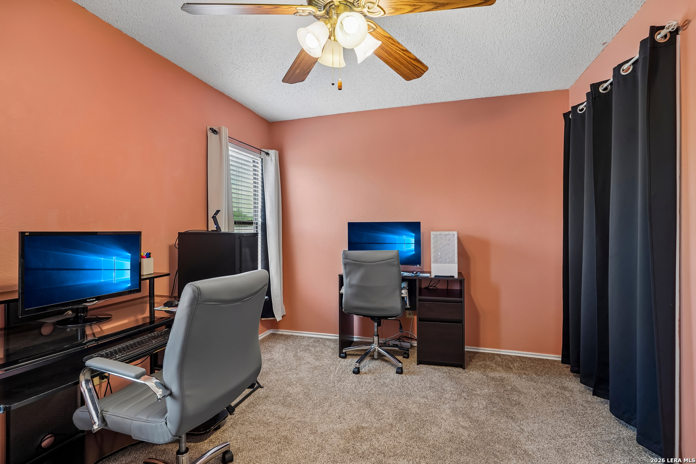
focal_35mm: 18
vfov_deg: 68.9
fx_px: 338
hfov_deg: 91.6
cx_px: 348
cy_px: 232
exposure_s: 1/8
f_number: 8
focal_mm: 17.5
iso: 400
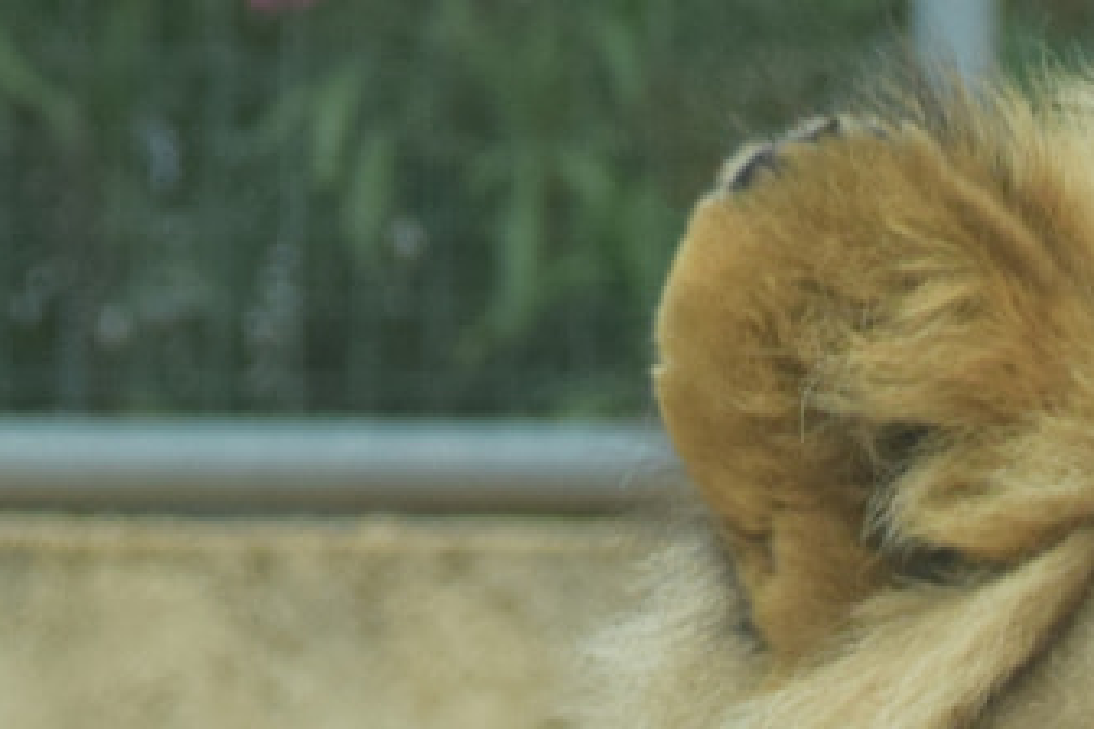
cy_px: 1388
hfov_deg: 1.1
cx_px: 1032
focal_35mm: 1830
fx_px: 55607
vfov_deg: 0.8
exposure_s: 1/320
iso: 320
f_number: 18
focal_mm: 200
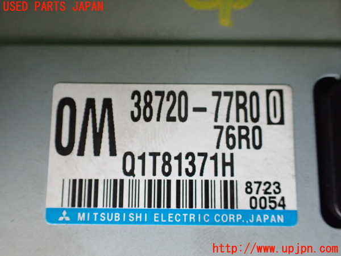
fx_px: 296
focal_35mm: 30
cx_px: 170
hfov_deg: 60.0
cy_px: 128
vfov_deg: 46.8
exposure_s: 1/100
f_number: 2.3
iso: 800
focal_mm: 5.4
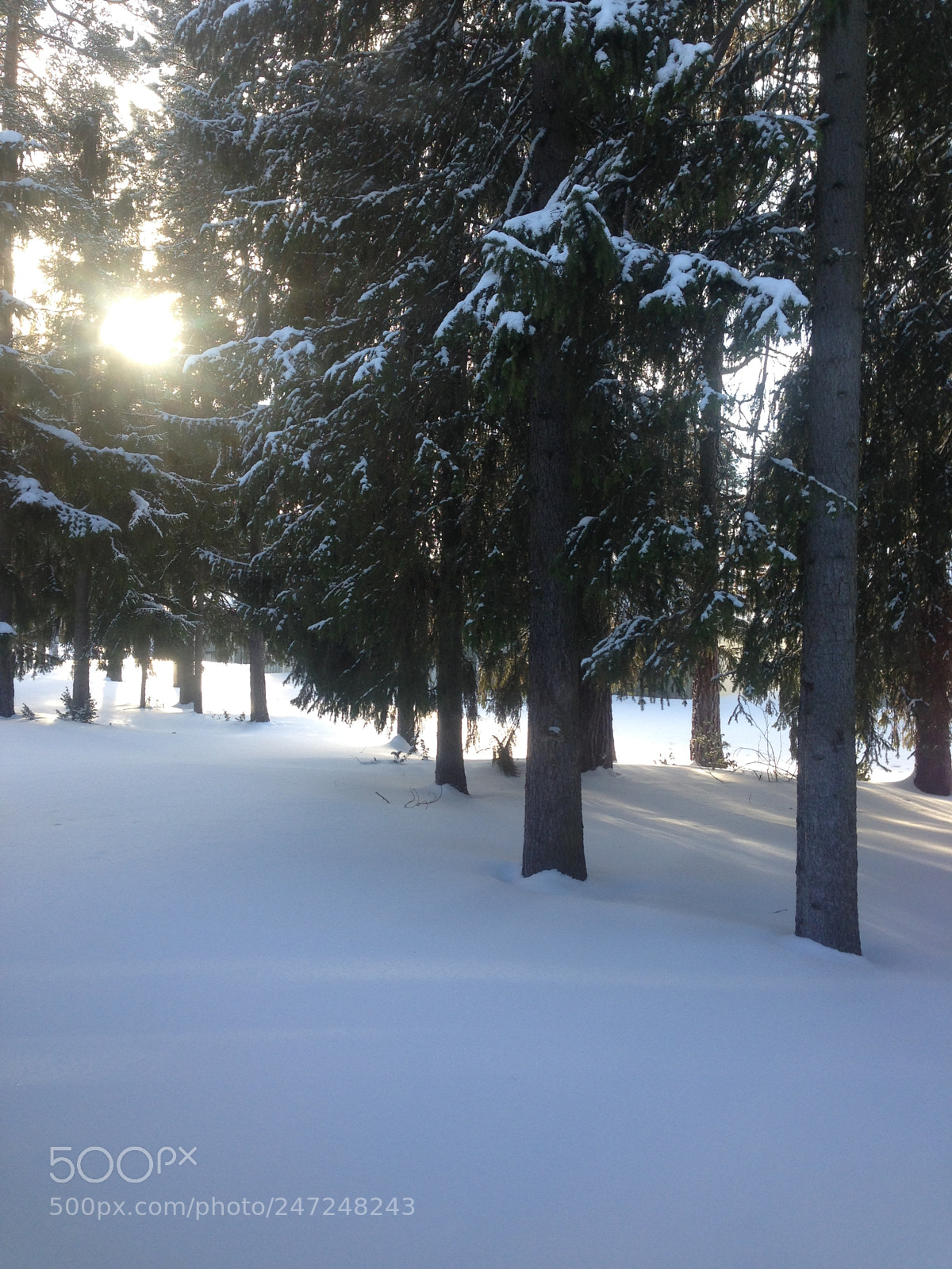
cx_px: 476
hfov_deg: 42.9
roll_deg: -2.1
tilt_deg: +3.5
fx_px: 1210
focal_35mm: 33
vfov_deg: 55.4
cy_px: 634
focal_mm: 4.12
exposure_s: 1/141
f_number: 2.4
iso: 50
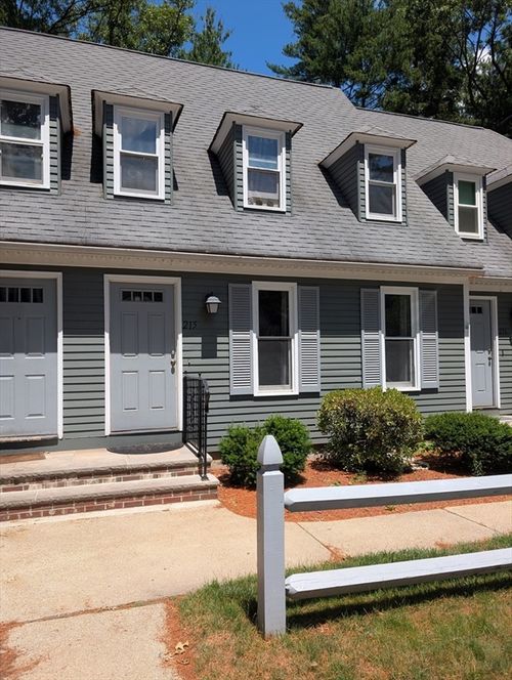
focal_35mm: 24
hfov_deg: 56.9
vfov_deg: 71.5
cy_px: 340
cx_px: 256
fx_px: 472
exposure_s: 1/873
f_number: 1.68
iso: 21
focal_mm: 6.9
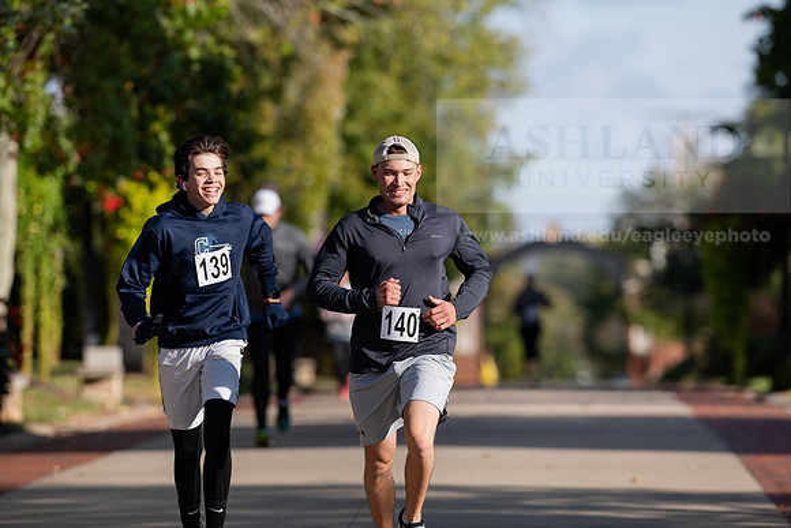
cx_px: 396
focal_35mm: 300
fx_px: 6593
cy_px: 264
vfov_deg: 4.6
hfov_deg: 6.9
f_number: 5
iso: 200
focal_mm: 300
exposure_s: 1/800
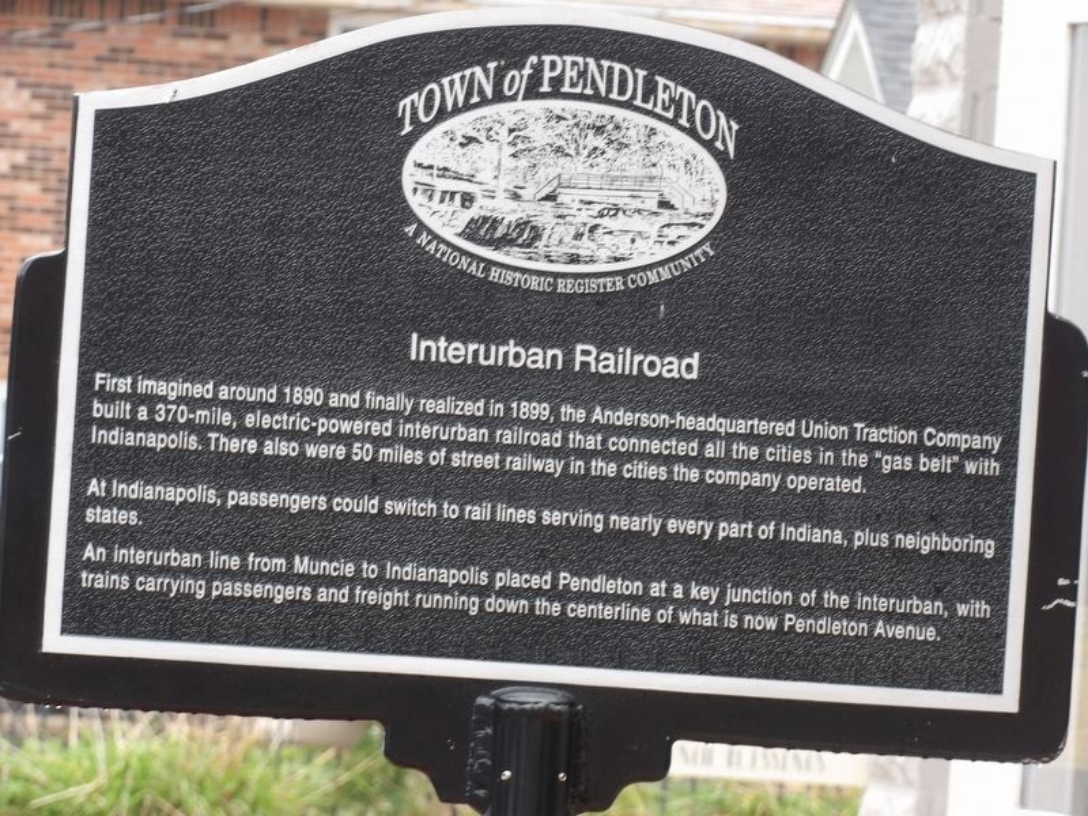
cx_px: 544
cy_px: 408
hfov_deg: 5.5
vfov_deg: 4.1
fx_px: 11409
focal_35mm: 363
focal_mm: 65.2
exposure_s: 1/60
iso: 119
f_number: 4.8
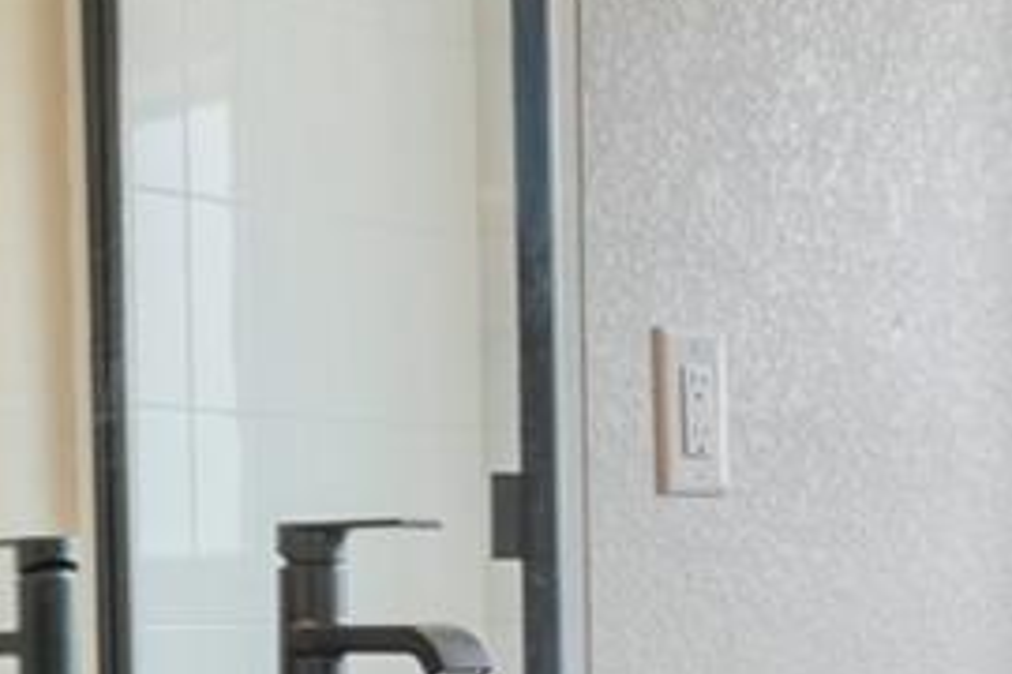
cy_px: 652
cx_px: 656
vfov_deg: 15.1
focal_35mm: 89
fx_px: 2502
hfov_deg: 22.8
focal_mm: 15
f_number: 7.1
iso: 1250
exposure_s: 1/60
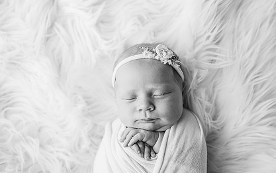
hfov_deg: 56.6
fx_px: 256
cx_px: 146
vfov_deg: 37.2
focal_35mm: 34
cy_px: 99
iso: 80
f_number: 2.5
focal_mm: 24
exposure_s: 1/200
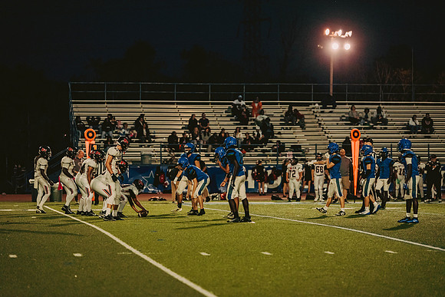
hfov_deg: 15.2
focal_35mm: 135
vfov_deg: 10.2
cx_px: 222
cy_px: 148
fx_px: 1669
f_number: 2.8
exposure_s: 1/1600
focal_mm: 135
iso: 2500
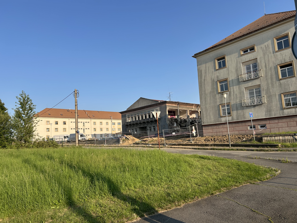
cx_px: 148
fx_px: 223
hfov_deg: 67.3
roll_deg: +3.1
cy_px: 112
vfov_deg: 53.1
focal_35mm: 26
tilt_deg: +7.9
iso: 50
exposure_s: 1/2695
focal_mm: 5.7
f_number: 1.5
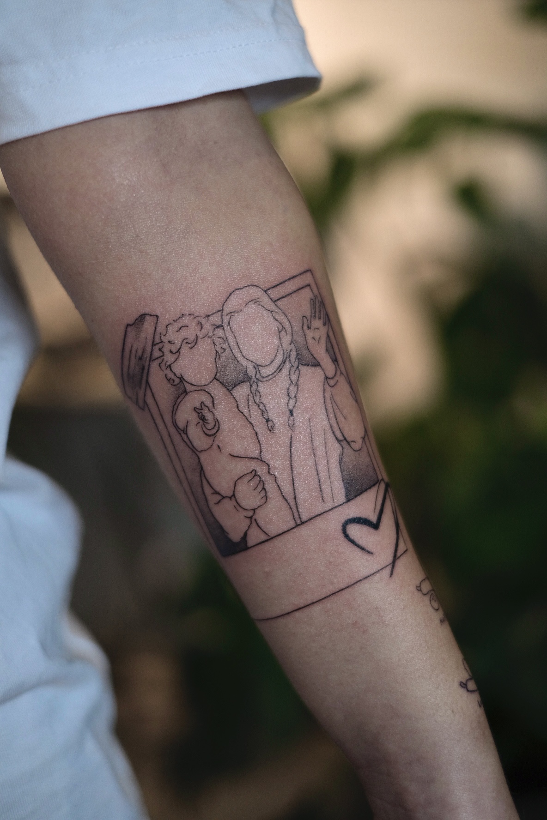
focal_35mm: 53
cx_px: 274
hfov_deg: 25.5
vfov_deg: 37.5
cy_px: 410
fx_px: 1208
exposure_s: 1/250
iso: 400
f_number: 1.4
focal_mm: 35
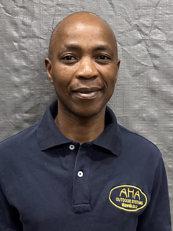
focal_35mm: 27
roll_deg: -2.1
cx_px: 79
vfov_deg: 65.2
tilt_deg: -8.8
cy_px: 104
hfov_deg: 51.3
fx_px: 180
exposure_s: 1/60
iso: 800
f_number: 1.78
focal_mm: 6.86
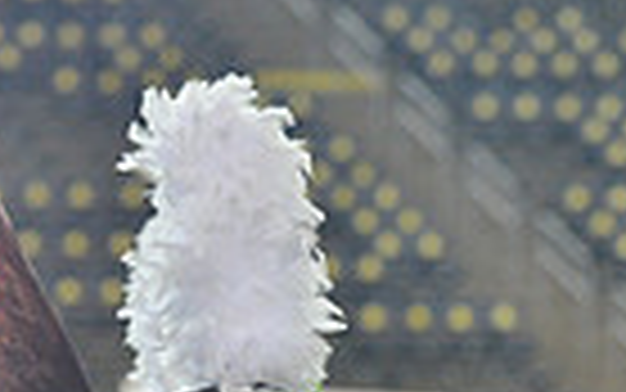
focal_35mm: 496
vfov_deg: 2.6
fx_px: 8465
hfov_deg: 4.2
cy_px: 888
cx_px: 281
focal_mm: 150
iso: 2000
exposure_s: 1/640
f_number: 5.6
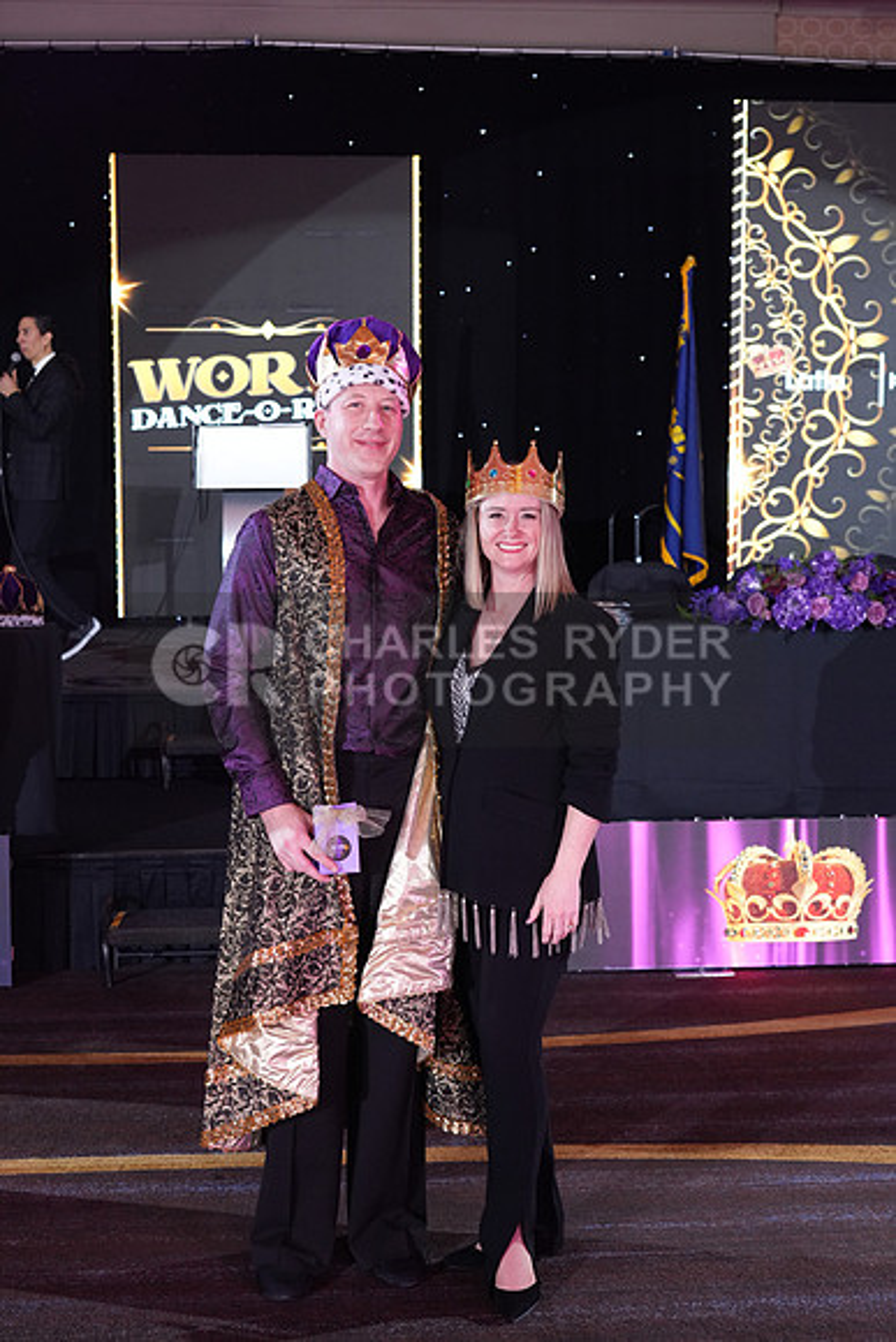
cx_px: 448
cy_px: 671
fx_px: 1716
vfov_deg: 42.7
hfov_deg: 29.3
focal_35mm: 46
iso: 2500
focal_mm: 46
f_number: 5
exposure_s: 1/200
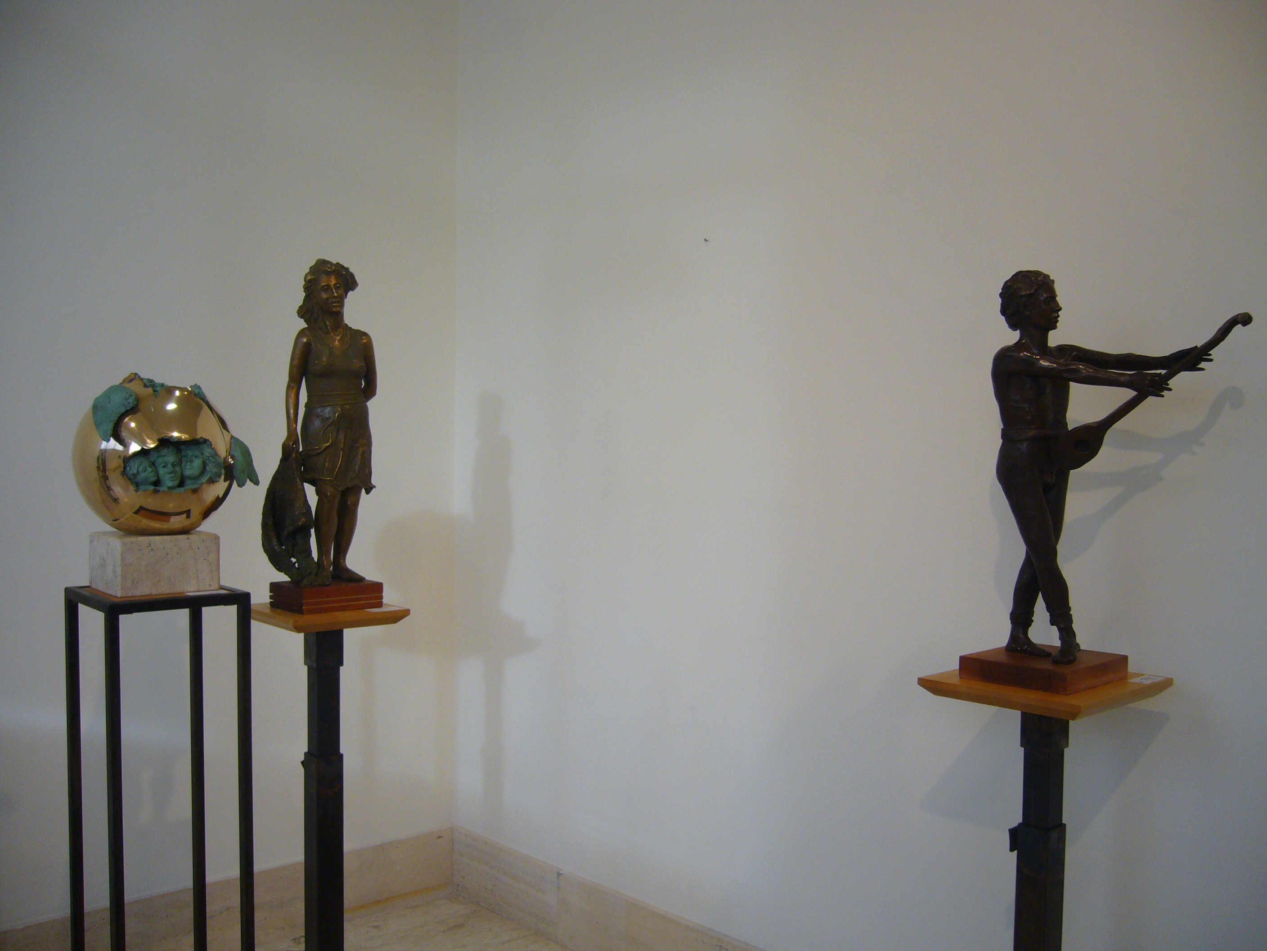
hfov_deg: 52.6
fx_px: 1281
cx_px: 634
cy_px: 476
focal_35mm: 35
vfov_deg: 40.7
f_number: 2.8
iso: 100
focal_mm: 5.8
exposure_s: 1/40
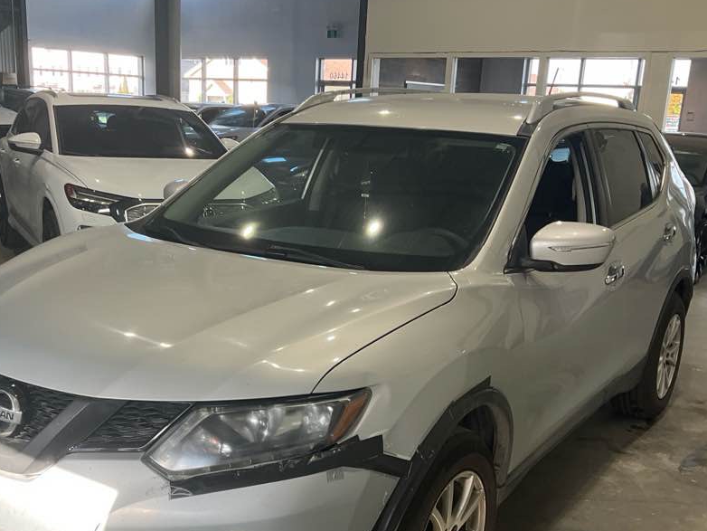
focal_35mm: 42
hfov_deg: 44.7
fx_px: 858
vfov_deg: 33.9
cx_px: 311
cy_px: 372
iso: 32
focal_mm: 3
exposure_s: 1/120
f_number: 1.8
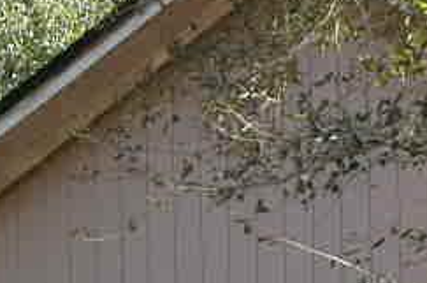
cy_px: 529
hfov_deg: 7.0
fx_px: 3410
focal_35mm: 288
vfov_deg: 4.7
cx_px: 708
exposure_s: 1/200
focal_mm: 31
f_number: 5
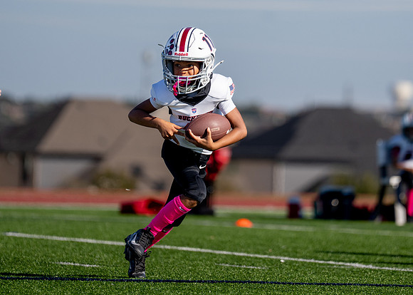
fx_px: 4089
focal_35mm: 349
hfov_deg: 5.8
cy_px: 84
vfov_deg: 4.1
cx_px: 231
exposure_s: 1/6400
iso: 320
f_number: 2.8
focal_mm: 200
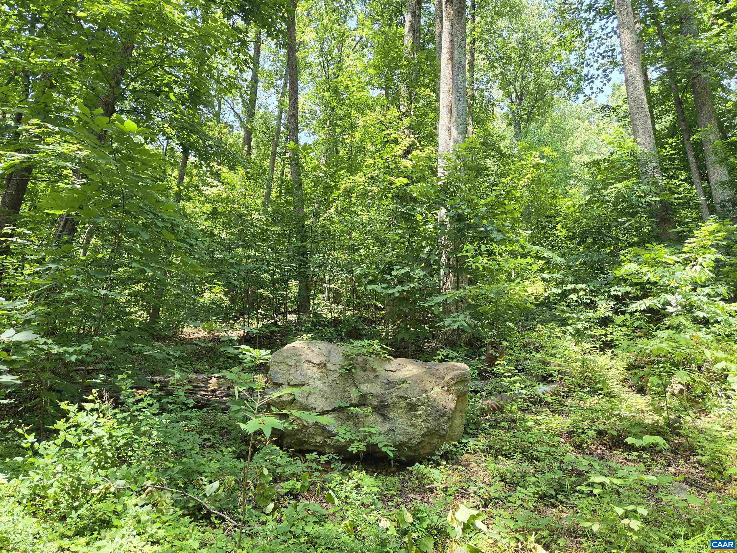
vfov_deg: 58.9
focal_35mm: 23
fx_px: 490
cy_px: 276
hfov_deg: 73.9
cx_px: 368
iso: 50
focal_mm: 5.4
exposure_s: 1/180
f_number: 1.8
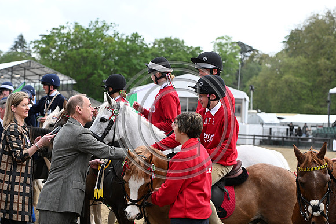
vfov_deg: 14.9
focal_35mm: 92
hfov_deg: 22.1
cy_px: 112
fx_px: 859
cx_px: 168
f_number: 5.6
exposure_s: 1/1000
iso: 1800
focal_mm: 92
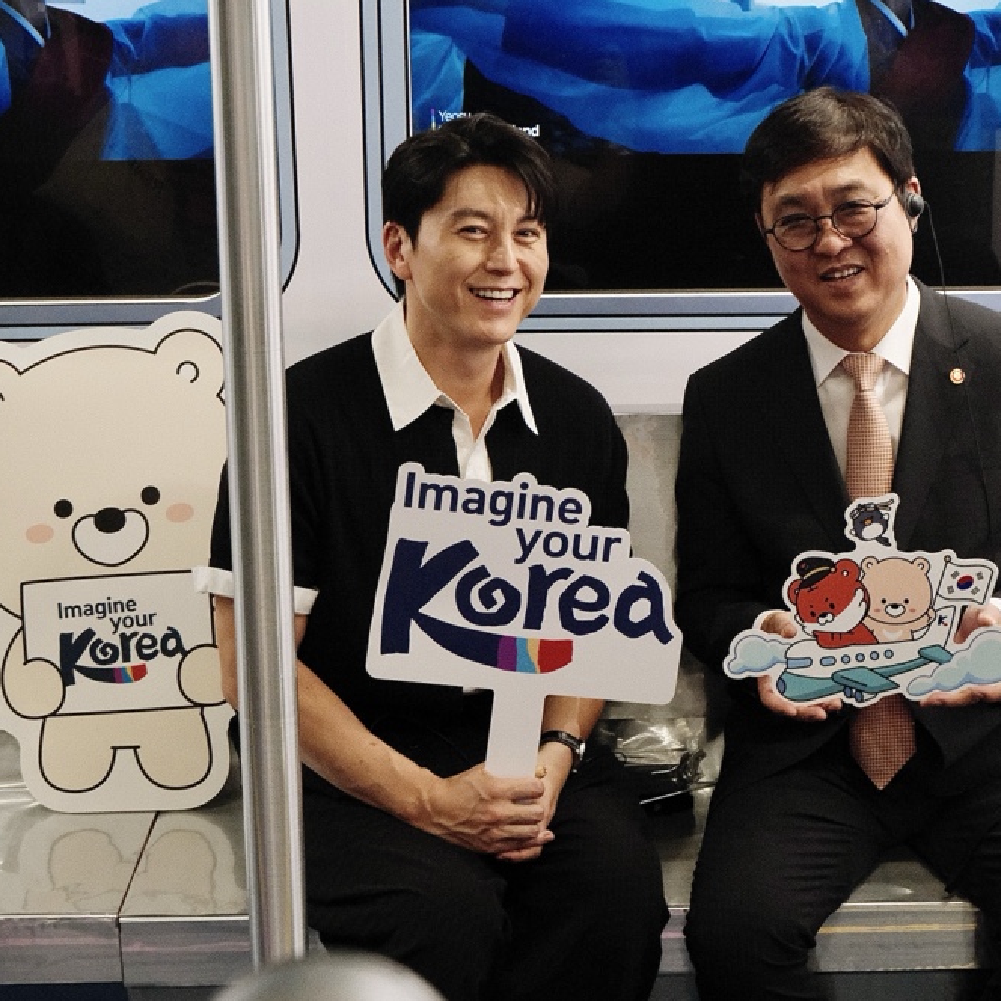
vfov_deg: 19.9
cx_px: 674
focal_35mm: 87
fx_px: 2846
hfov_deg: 19.9
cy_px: 501
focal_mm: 45
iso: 8000
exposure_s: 1/140
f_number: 8
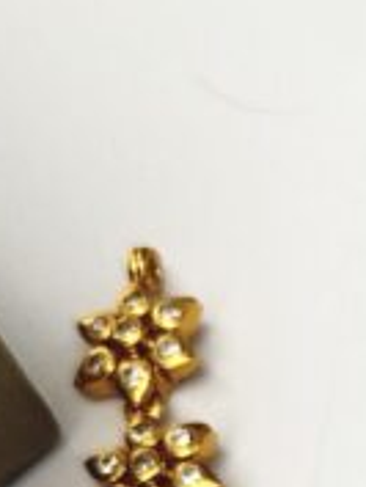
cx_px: 802
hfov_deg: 10.1
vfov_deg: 13.4
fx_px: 1859
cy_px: 869
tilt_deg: -72.3
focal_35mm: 132
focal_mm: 5.7
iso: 100
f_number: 1.5
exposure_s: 1/100
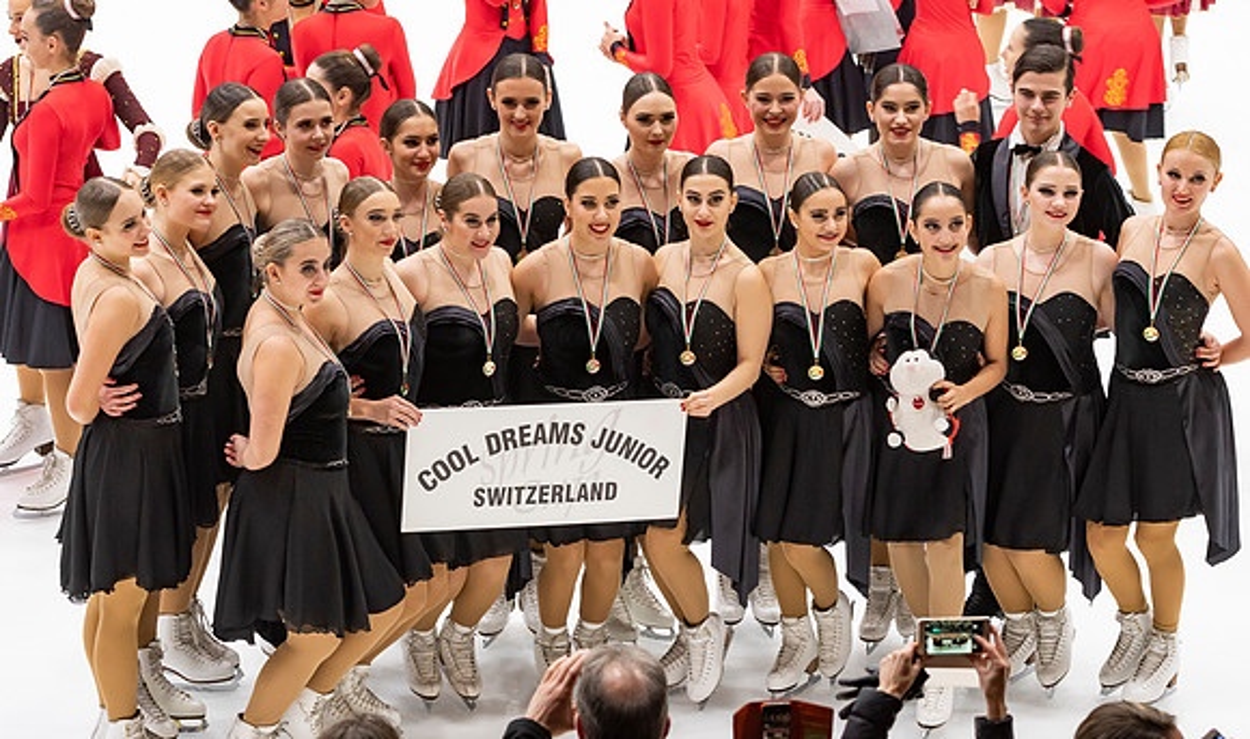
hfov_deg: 18.4
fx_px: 3865
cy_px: 298
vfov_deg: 10.9
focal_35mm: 115
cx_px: 587
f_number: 4.5
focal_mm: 70
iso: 800
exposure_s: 1/125
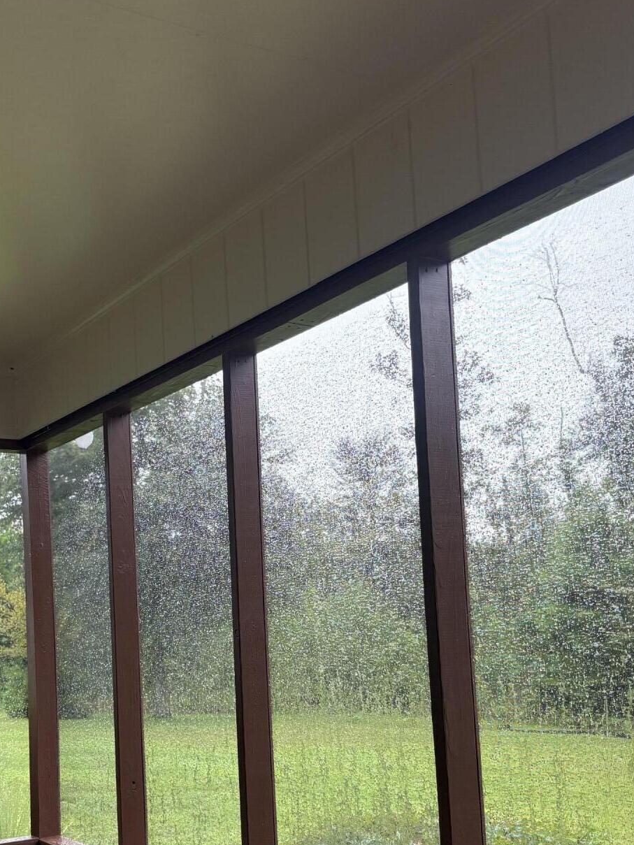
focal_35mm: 43
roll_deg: +1.8
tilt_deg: +5.1
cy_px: 535
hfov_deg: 33.4
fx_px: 1050
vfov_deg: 43.5
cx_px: 239
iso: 125
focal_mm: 5.96
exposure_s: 1/118
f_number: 1.6
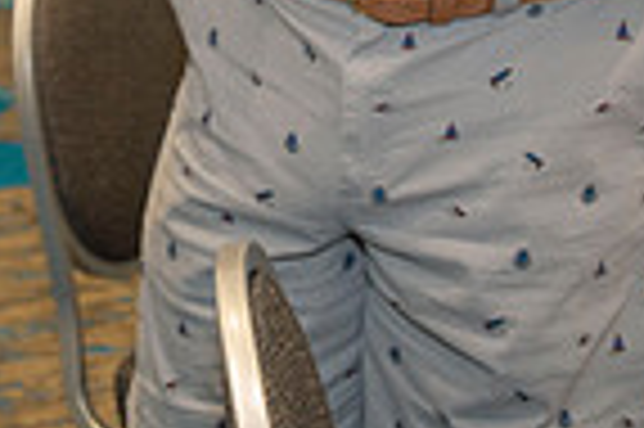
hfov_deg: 16.7
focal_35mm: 122
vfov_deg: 10.5
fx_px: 2180
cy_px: -347
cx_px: 176
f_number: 2.8
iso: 1600
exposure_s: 1/160
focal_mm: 30
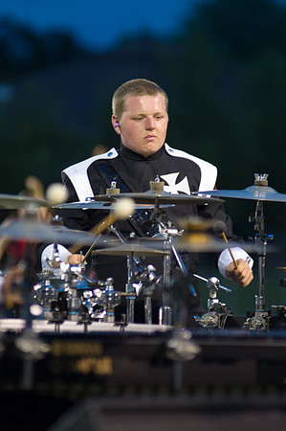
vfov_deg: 5.5
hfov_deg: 3.6
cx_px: 155
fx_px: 4515
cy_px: 160
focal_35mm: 378
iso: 3600
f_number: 2.8
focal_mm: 200
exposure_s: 1/160
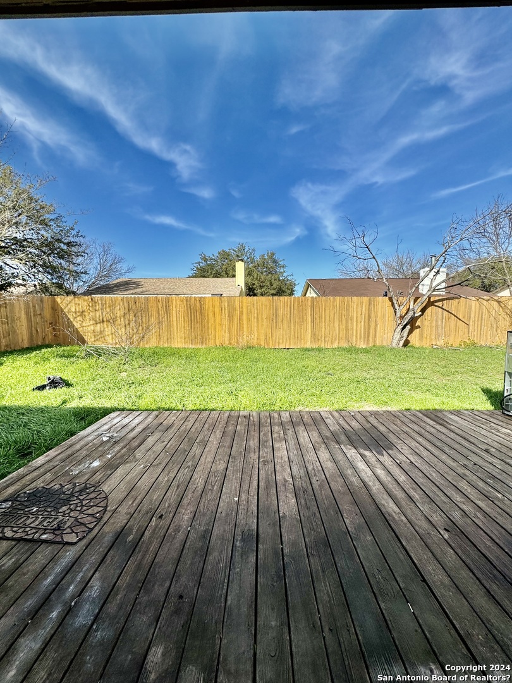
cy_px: 342
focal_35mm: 14
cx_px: 256
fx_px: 276
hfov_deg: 85.7
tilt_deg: -3.8
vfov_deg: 102.1
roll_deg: +0.3
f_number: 2.2
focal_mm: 2.22
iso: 50
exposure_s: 1/1198
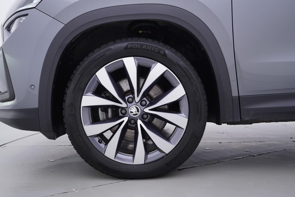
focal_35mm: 36
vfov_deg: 36.9
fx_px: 295
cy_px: 98
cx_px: 148
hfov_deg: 53.1
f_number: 3.5
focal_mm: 24
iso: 125
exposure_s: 1/60
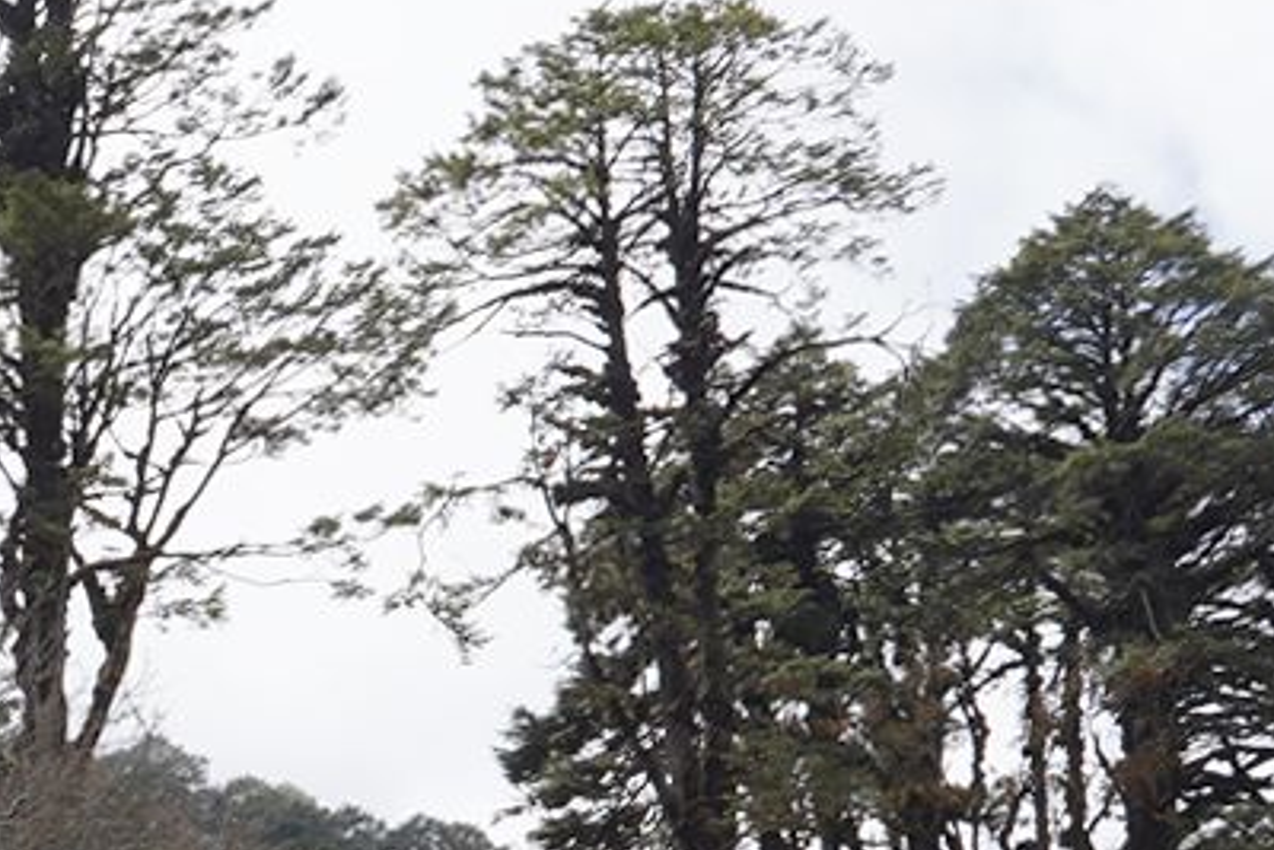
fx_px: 4248
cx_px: -194
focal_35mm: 120
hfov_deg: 16.4
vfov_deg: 11.1
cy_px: 1111
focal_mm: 24
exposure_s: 1/100
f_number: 14
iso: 100
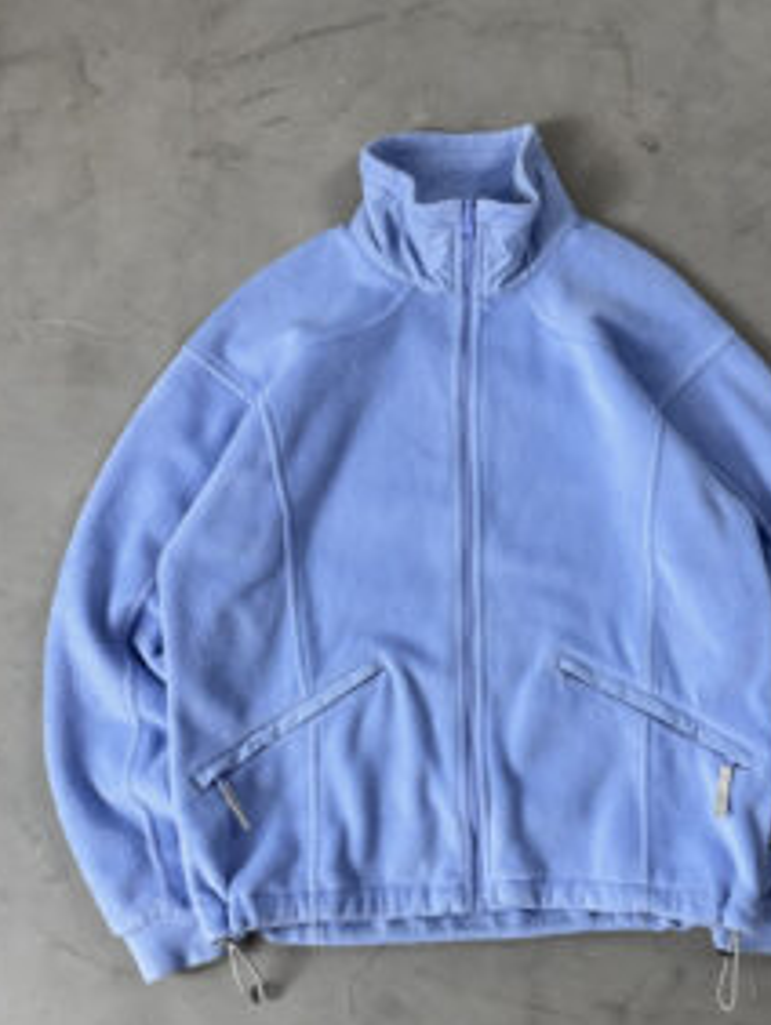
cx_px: 466
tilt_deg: -86.3
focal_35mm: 34
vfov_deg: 53.9
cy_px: 549
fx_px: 1008
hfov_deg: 41.6
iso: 200
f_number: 1.78
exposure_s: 1/120
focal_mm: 6.76
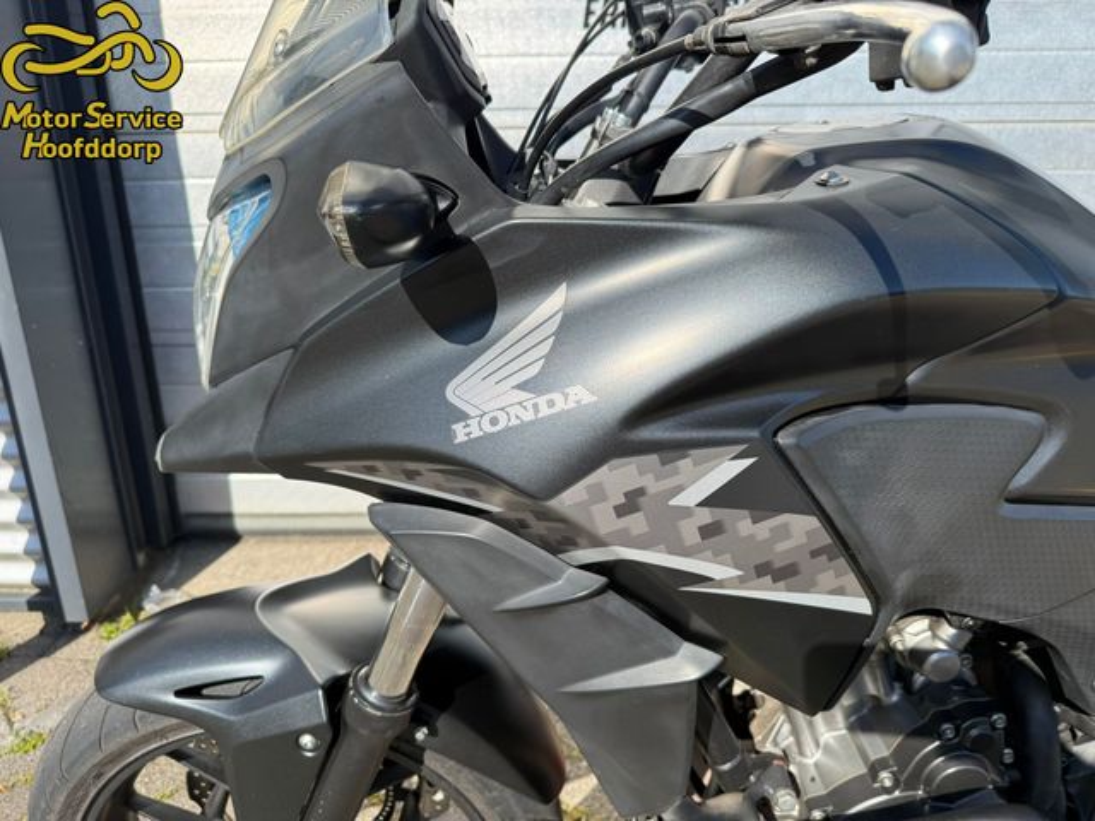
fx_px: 759
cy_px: 410
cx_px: 548
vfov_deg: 56.8
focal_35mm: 24
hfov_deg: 71.6
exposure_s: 1/2232
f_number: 1.78
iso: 100
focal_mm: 6.76
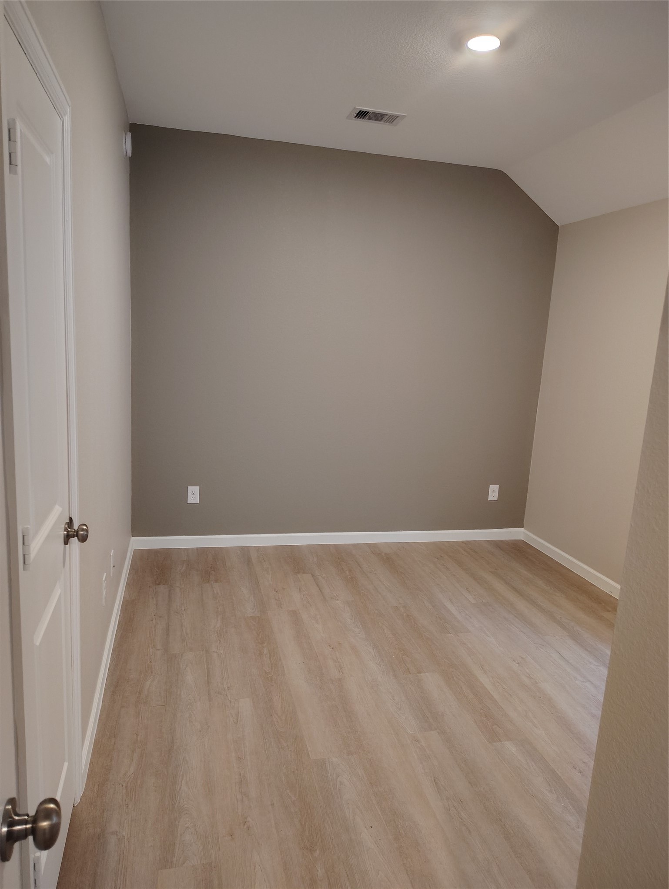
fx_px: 617
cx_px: 334
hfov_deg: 56.9
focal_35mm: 24
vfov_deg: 71.5
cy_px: 444
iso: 1438
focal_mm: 5.56
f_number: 1.8
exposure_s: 1/30
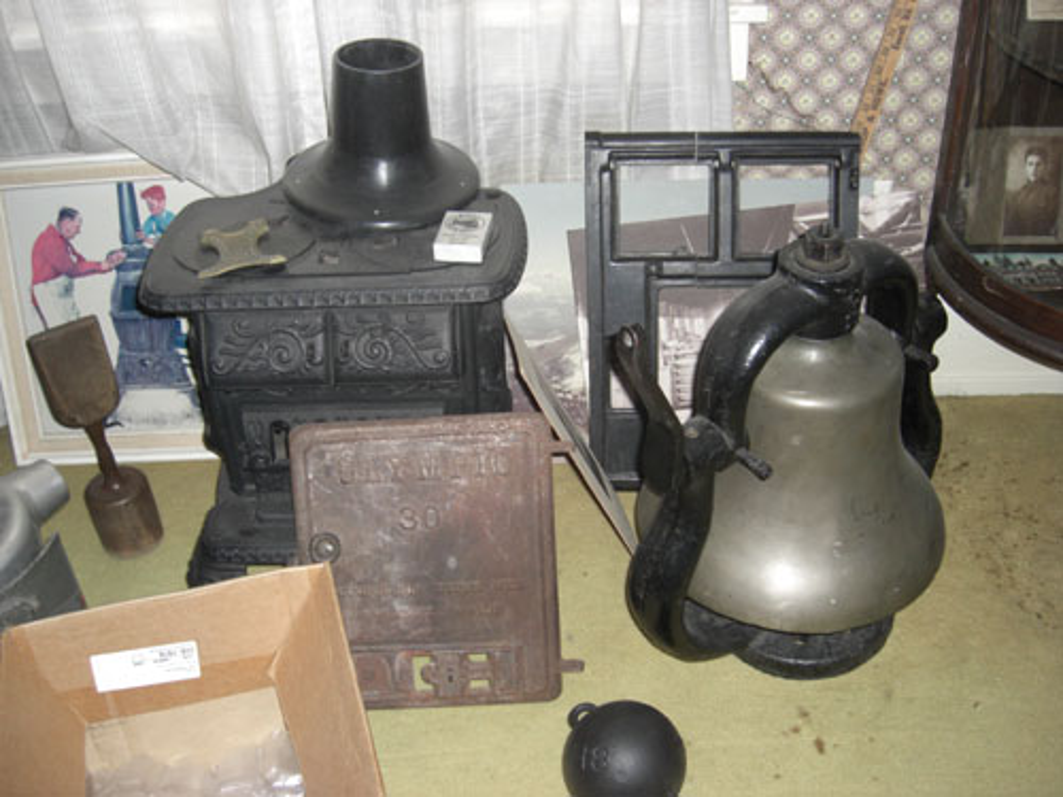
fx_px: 1167
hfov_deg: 49.0
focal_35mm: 38
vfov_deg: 37.7
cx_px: 532
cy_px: 398
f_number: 2.8
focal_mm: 7.9
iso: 200
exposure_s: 1/60
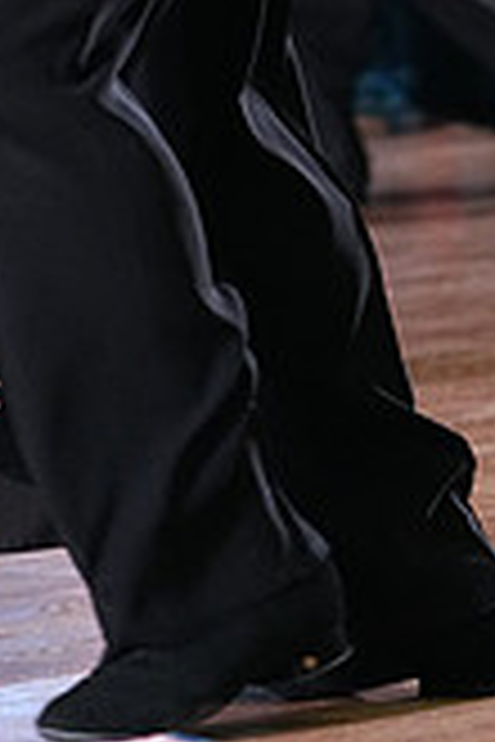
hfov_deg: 3.0
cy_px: -504
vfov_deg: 4.5
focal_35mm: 456
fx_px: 9404
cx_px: -277
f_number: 4.5
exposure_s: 1/400
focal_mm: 130
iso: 6400
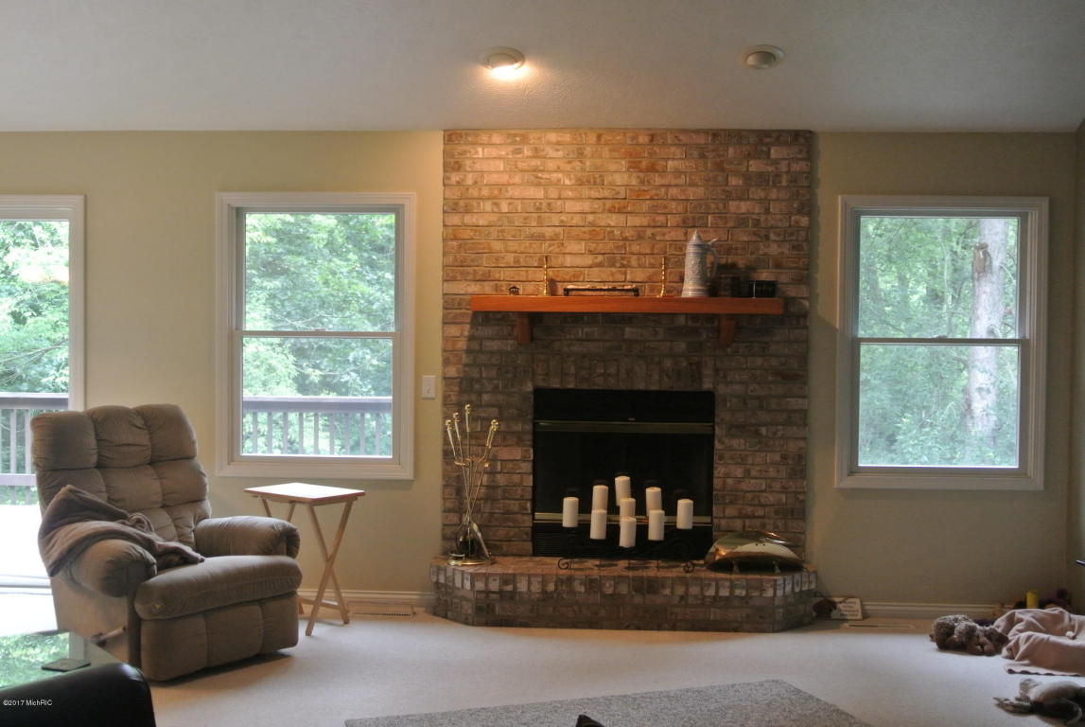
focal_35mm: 42
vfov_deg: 32.0
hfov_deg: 46.3
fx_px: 1267
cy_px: 364
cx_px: 542
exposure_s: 1/30
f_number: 4.2
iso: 720
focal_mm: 15.7
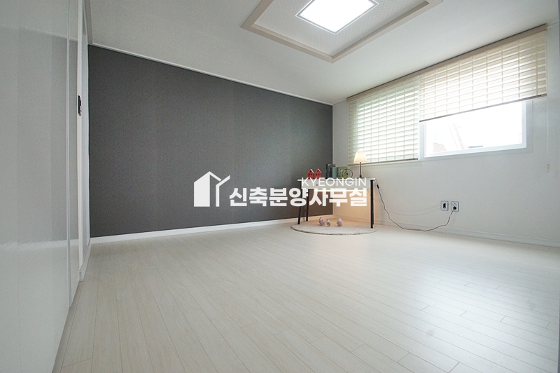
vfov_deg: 77.2
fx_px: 233
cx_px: 280
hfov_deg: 100.4
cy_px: 186
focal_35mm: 15
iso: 1600
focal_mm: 10
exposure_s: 1/80
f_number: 9
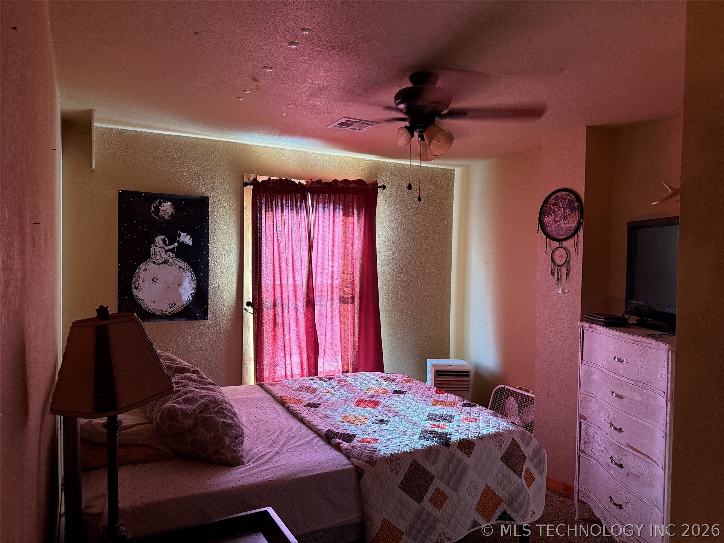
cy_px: 272
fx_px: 502
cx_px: 362
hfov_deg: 71.6
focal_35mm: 24
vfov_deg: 56.8
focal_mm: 6.76
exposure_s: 1/60
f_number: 1.78
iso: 500
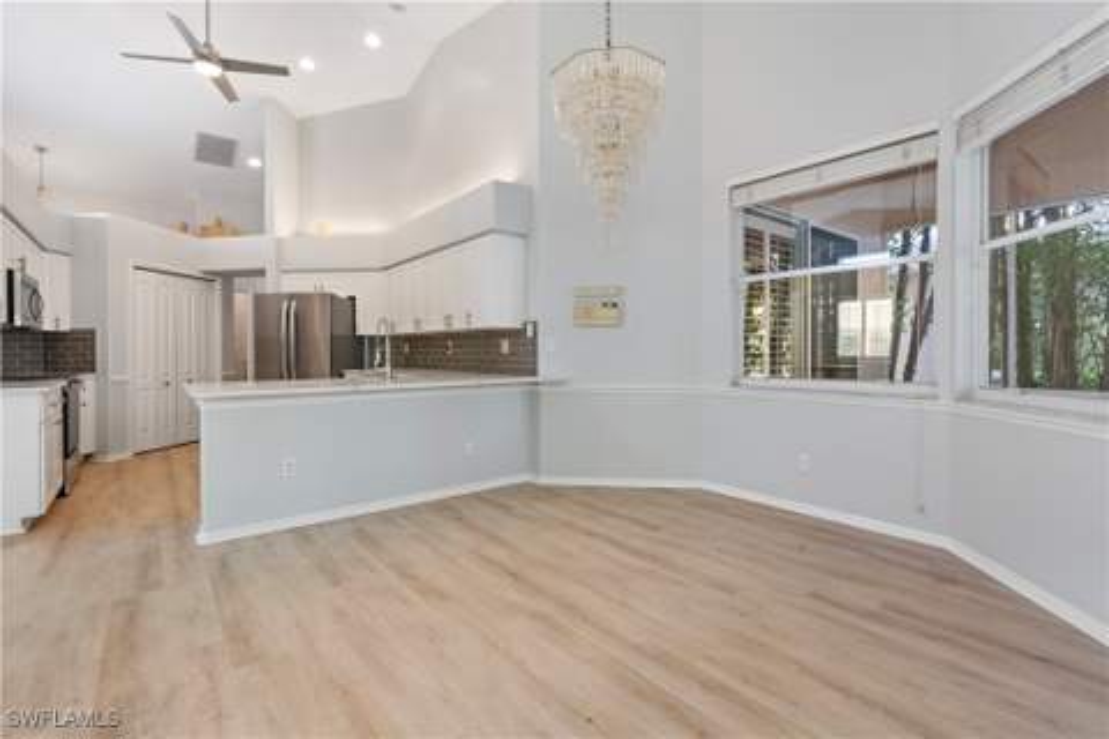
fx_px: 493
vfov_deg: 73.7
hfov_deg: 96.7
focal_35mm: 16
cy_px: 370
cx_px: 554
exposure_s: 1/1.25
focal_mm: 16
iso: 100
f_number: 8
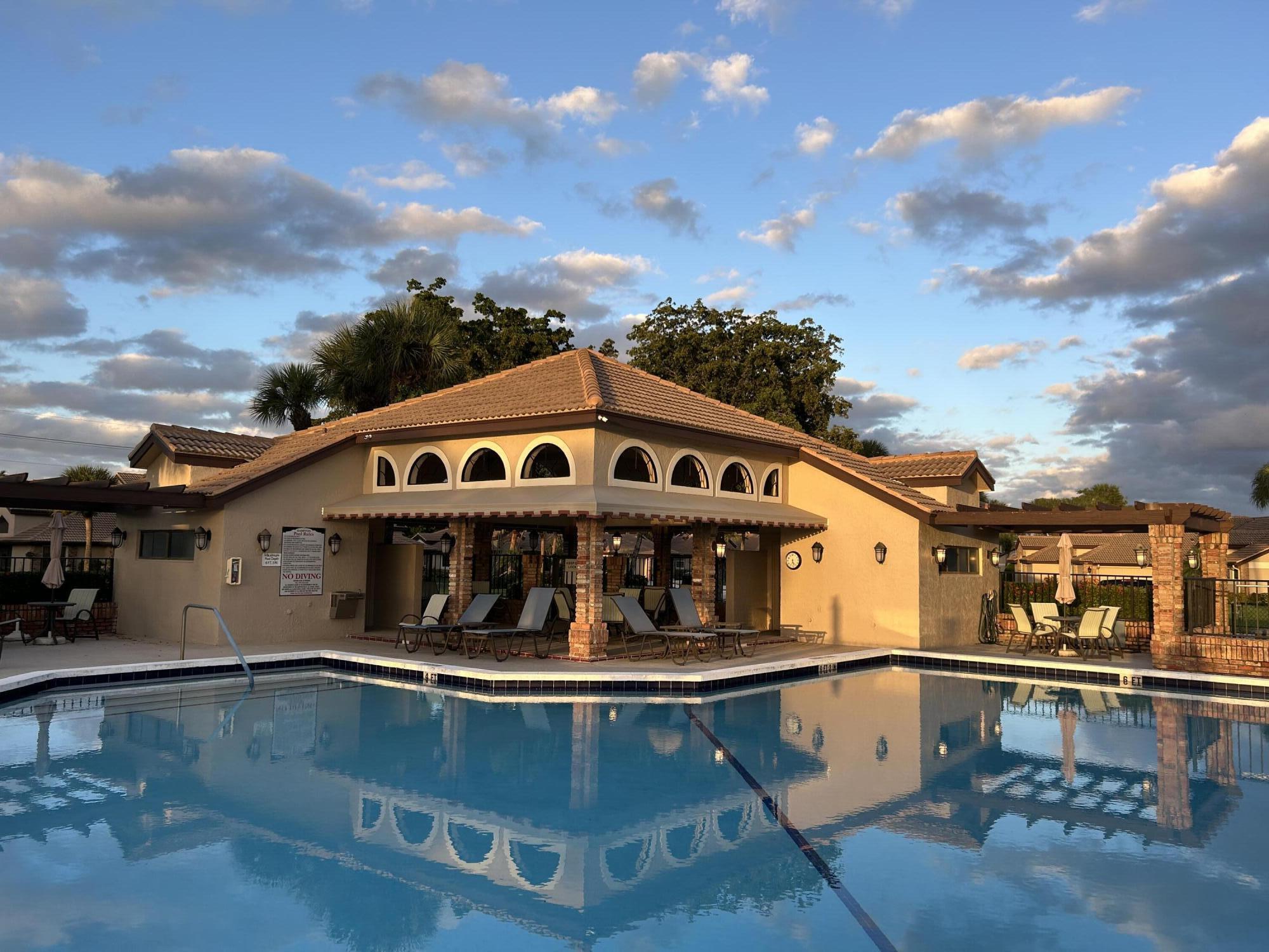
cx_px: 634
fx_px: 953
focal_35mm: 26
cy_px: 476
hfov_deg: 67.3
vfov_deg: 53.1
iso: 50
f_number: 1.5
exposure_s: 1/853
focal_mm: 5.7
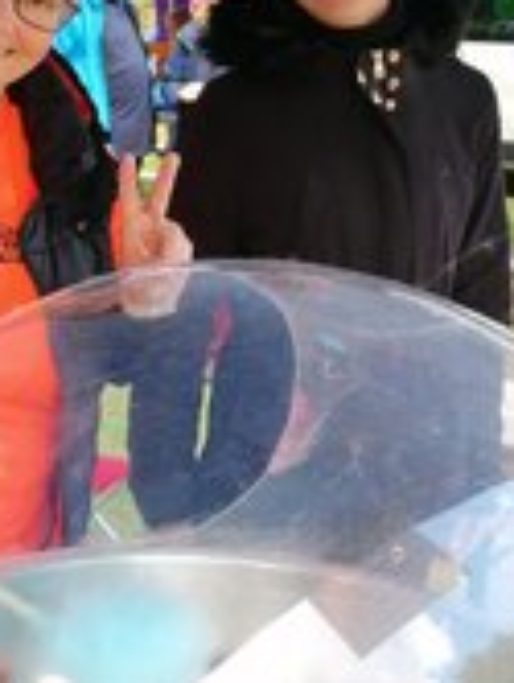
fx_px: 1284
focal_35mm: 65
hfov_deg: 22.5
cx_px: 169
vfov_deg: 29.6
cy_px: 247
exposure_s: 1/100
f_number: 1.8
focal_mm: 4.75
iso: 160
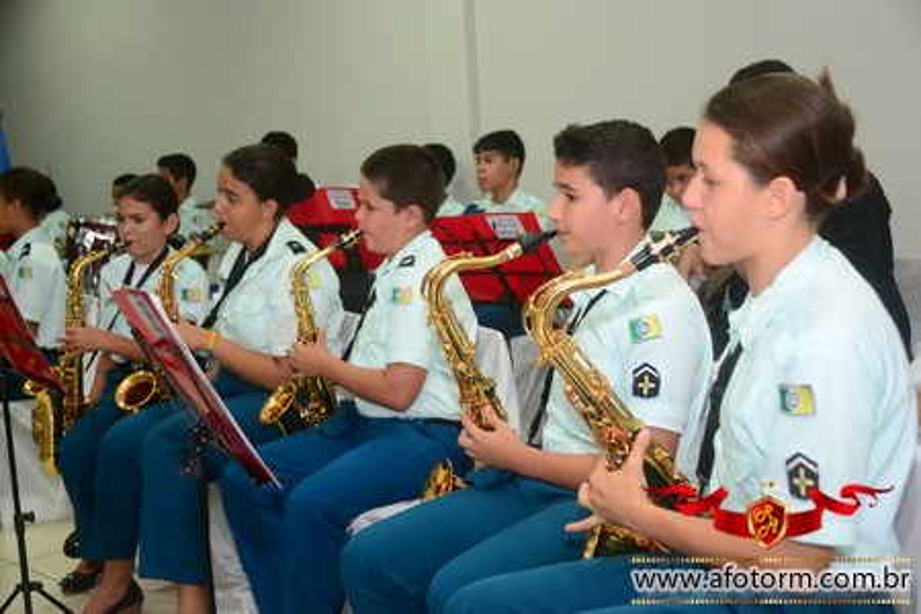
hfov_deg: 37.9
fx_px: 1343
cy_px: 307
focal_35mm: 52
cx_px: 460
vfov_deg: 25.8
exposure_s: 1/80
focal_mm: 35
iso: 1600
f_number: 4.2
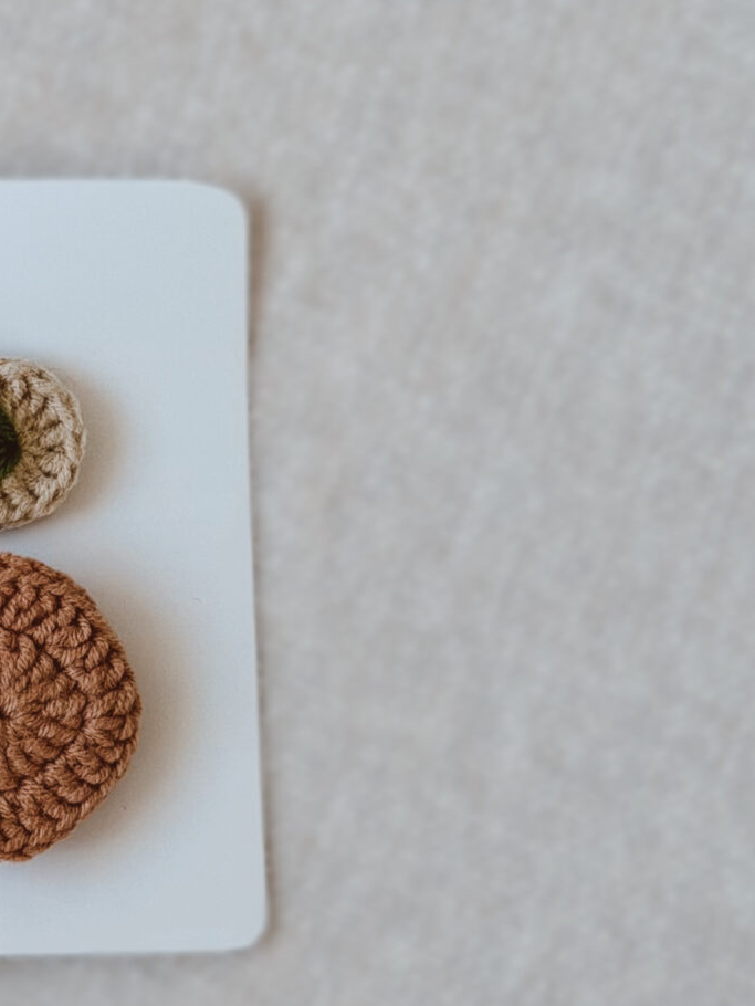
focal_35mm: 135
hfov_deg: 10.8
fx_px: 3924
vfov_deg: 14.6
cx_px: -112
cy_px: 615
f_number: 1.78
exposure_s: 1/302
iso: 64
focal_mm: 6.76
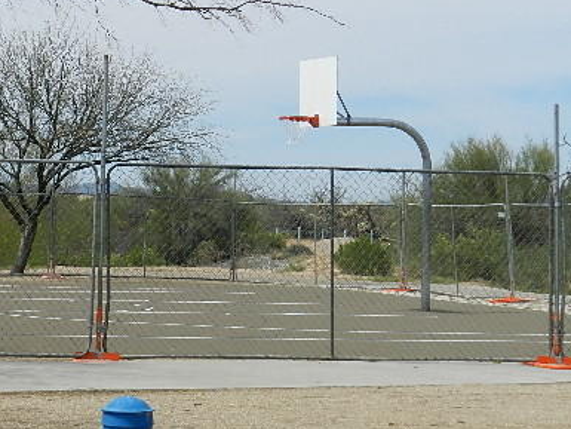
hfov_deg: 17.3
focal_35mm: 113
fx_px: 1865
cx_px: 129
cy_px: 91
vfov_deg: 13.1
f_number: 5
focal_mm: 12.1
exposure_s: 1/1000
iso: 160
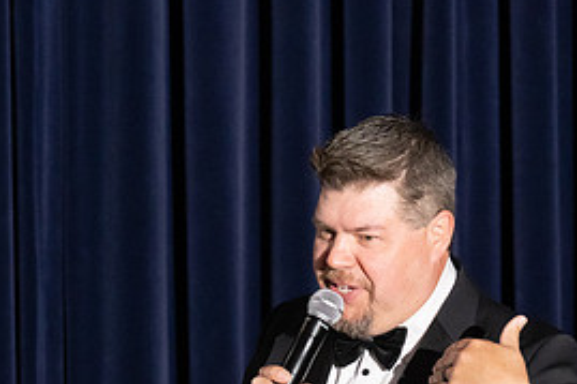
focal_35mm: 485
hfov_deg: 4.3
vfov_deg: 2.8
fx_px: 7768
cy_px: 403
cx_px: 339
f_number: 5
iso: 2500
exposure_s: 1/200
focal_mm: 150
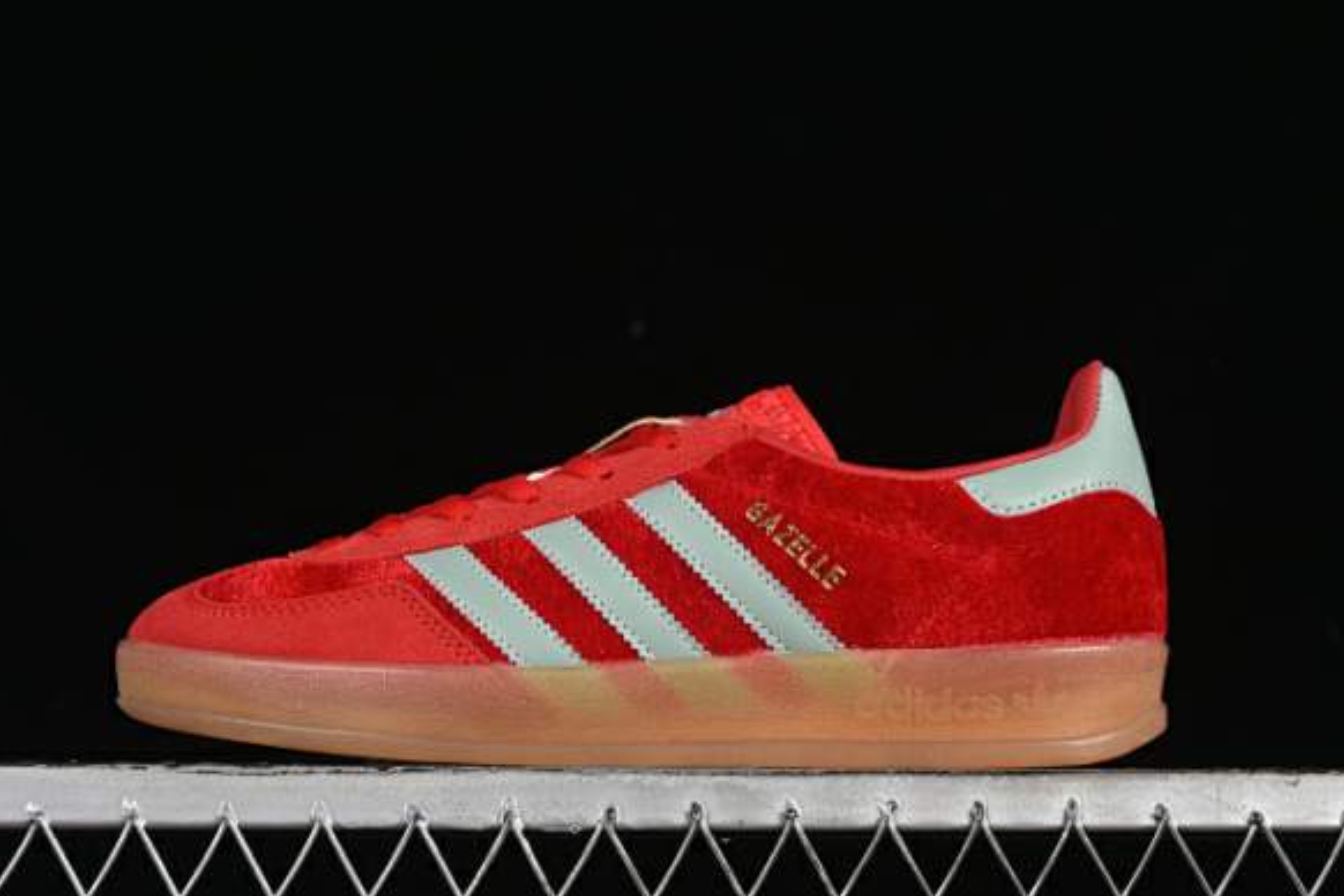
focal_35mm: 94
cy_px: 420
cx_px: 649
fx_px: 3509
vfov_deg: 14.6
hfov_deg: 21.7
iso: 160
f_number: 8
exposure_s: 1/80
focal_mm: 50
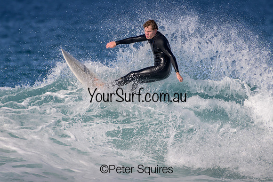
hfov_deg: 1.8
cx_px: 134
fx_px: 8714
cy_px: 79
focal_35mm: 1149
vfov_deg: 1.2
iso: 900
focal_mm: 1000
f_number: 11
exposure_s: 1/2000
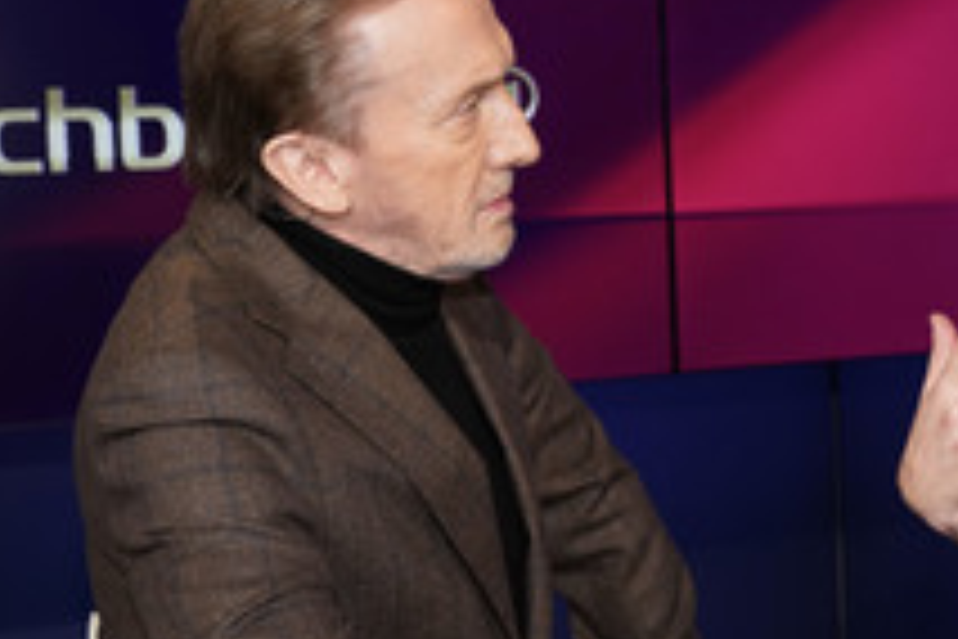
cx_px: 825
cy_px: 364
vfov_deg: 18.9
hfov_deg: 27.3
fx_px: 1916
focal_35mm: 72
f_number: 5
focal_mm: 34
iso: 1600
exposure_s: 1/125
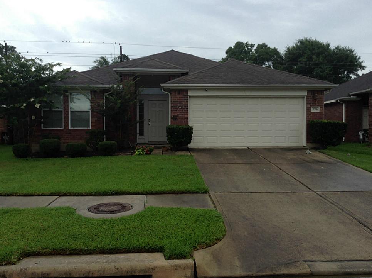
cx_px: 185
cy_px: 134
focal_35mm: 35
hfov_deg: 52.7
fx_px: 375
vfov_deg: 40.6
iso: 25
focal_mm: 3.3
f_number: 2.4
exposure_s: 1/414
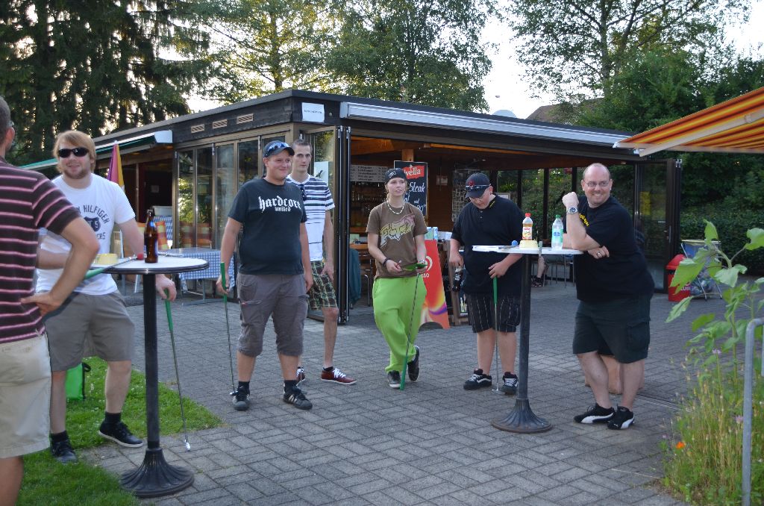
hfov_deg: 51.4
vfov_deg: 35.3
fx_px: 794
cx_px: 382
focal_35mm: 38
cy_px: 253
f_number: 4
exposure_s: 1/160
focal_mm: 25
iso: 200
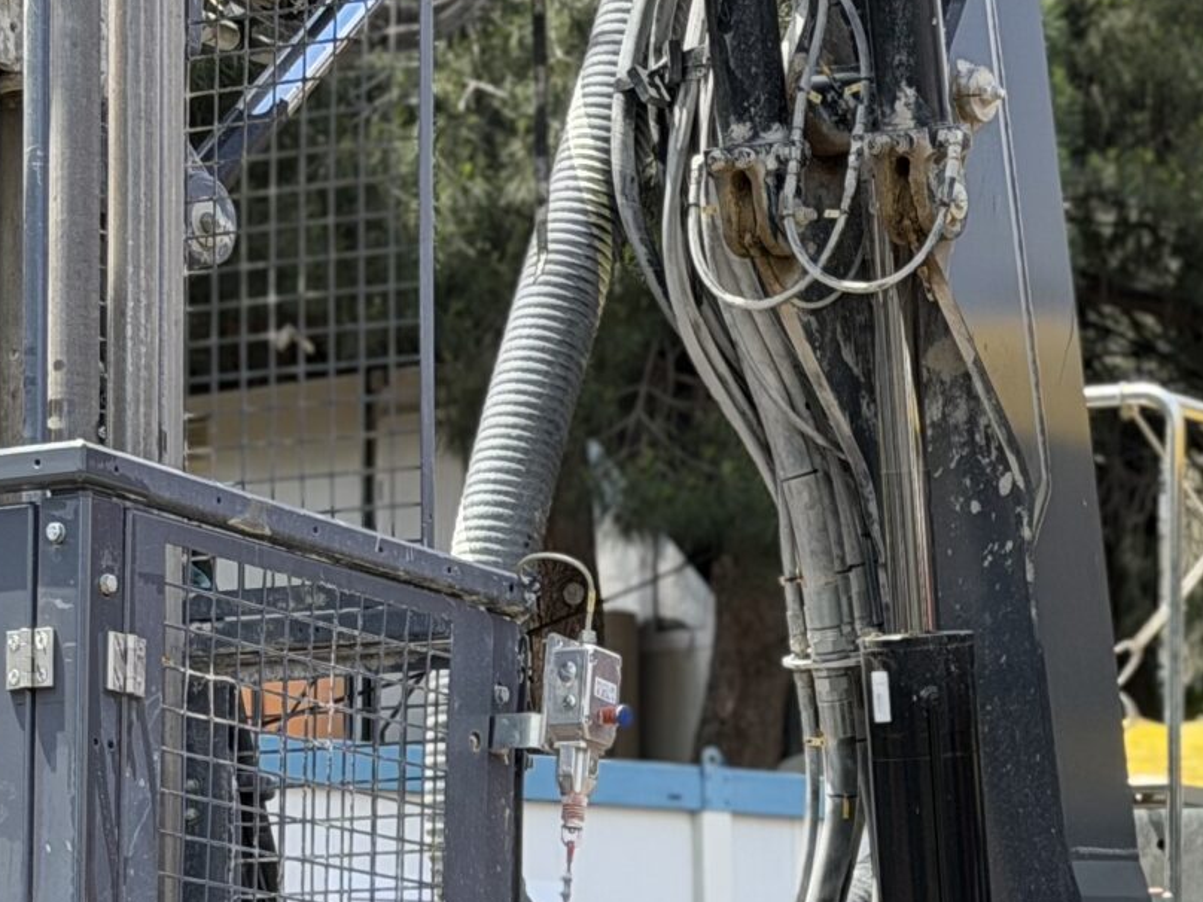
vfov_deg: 9.6
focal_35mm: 152
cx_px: 1003
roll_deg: +0.6
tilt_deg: +1.5
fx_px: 5282
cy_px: 1171
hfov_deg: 12.9
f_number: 1.78
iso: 80
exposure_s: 1/1185
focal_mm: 6.76
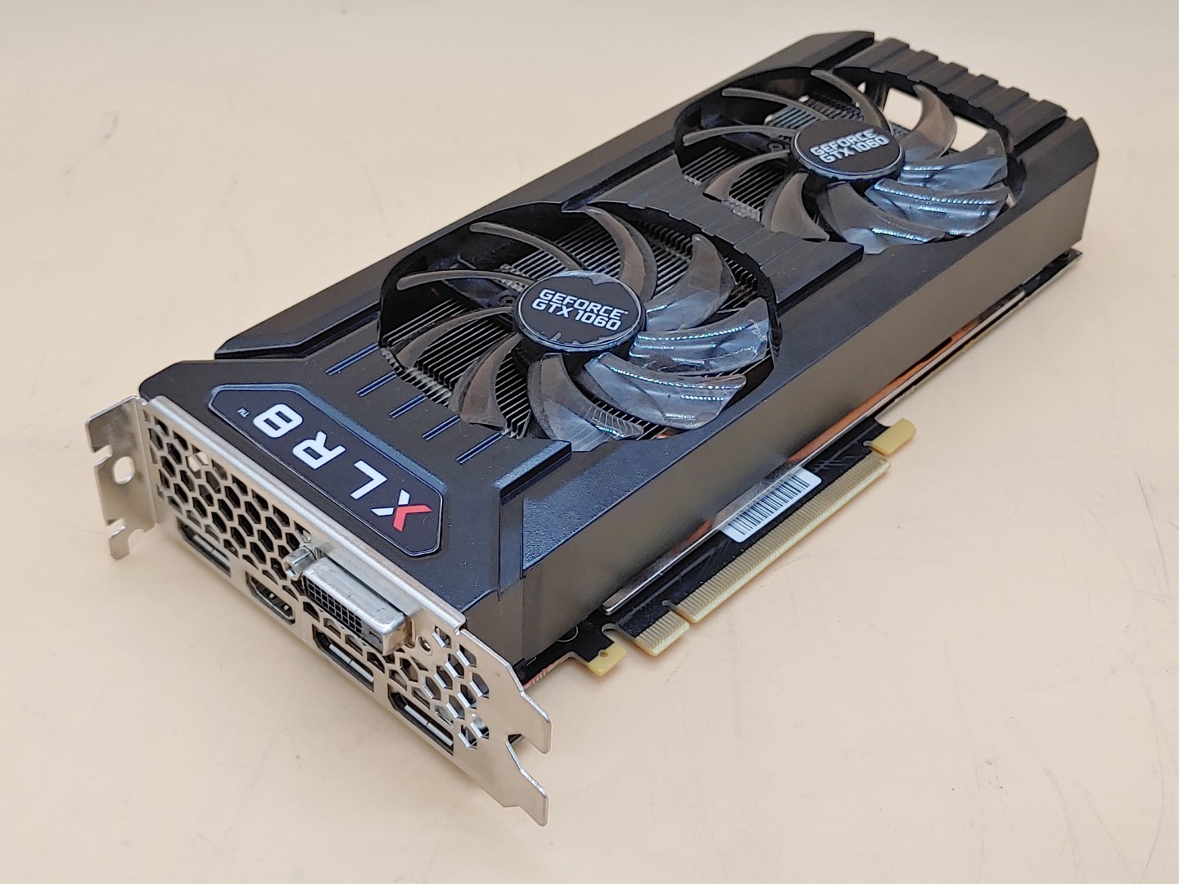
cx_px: 590
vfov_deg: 32.9
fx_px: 1499
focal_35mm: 44
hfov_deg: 42.9
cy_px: 442
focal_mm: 4.36
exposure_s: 1/90
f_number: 1.8
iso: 50
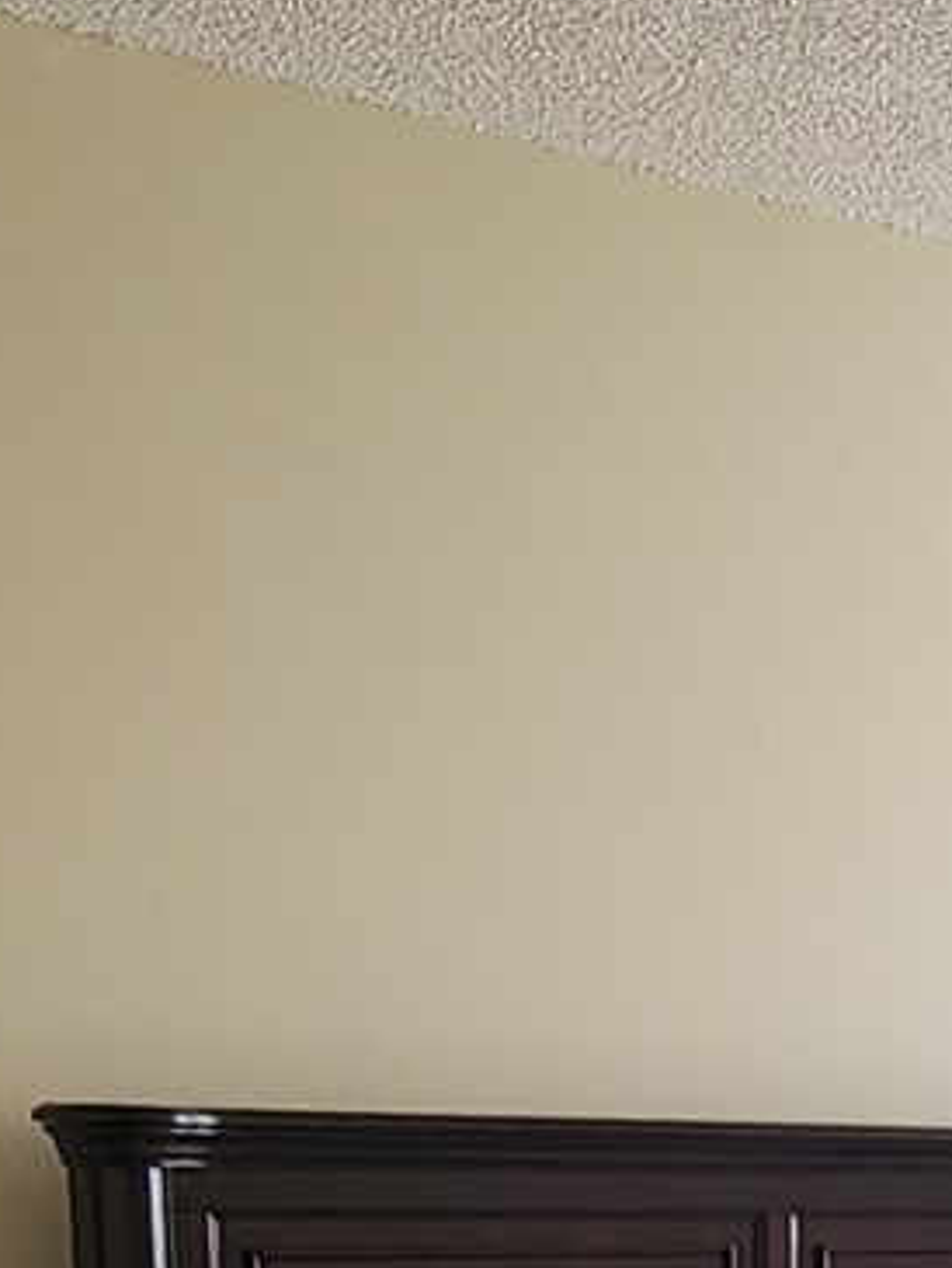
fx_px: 2089
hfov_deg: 20.1
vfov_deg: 27.5
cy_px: 1695
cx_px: 1616
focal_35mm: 57
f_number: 2.2
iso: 100
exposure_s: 1/120
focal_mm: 2.2
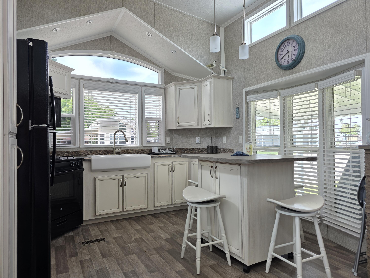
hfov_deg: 73.9
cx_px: 185
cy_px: 139
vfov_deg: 58.9
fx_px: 246
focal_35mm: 23
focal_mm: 6.3
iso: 40
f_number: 1.7
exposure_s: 1/120
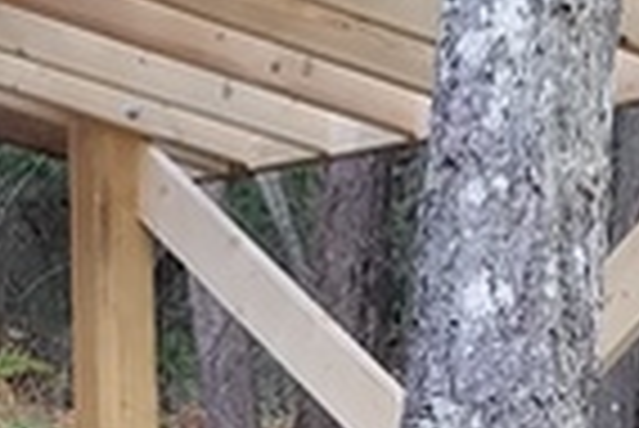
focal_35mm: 190
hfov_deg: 10.7
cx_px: -9
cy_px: 433
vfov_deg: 7.2
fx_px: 3376
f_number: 1.7
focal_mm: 4.2
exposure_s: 1/120
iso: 80
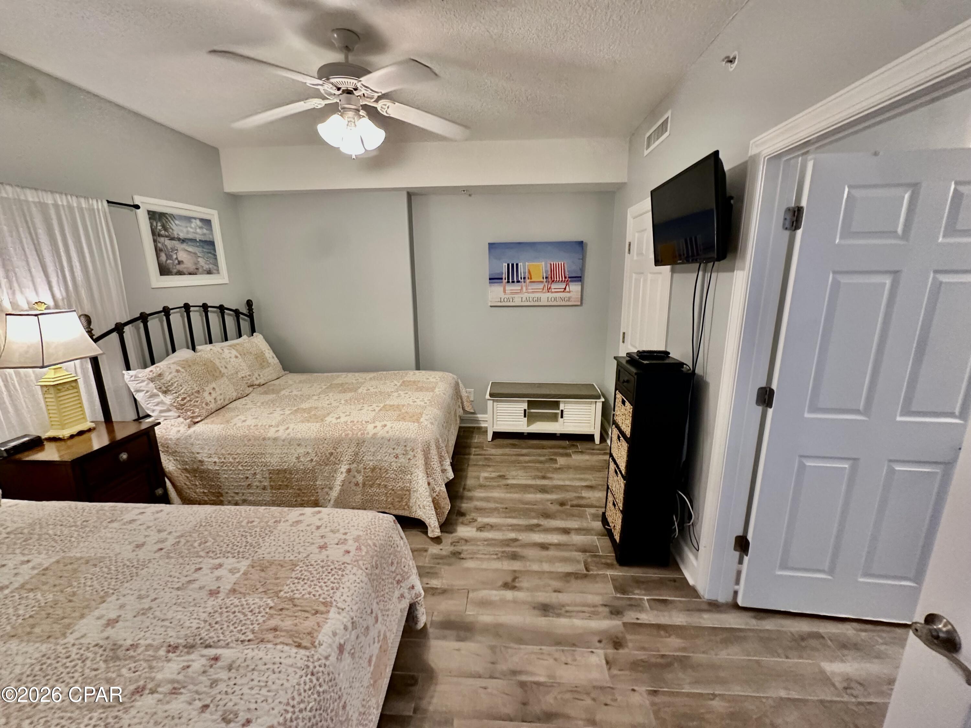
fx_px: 393
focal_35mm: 14
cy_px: 364
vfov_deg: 85.7
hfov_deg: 102.1
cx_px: 486
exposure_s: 1/60
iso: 400
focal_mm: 2.22
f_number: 2.2
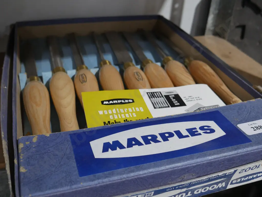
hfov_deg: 46.8
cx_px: 131
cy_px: 98
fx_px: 303
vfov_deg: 36.0
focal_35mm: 40
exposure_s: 1/60
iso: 1000
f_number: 4.4
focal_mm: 20
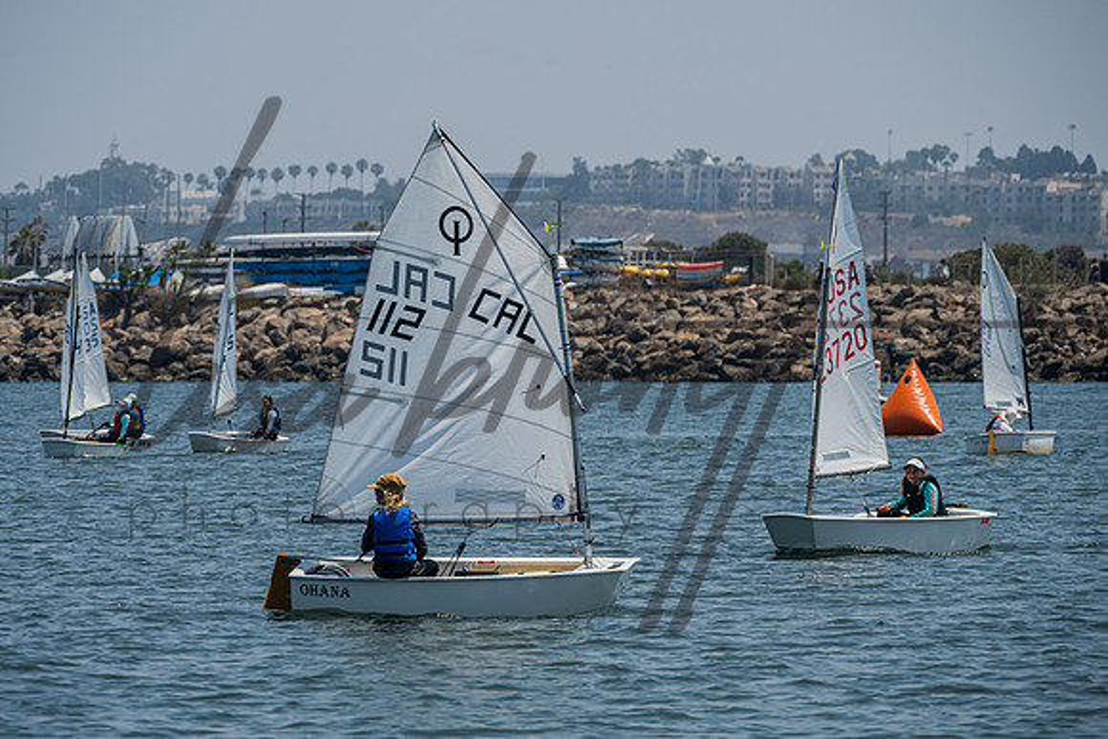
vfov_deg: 4.9
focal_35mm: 279
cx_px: 510
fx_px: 8584
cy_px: 383
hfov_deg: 7.4
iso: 320
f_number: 8
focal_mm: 230
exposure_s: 1/1600
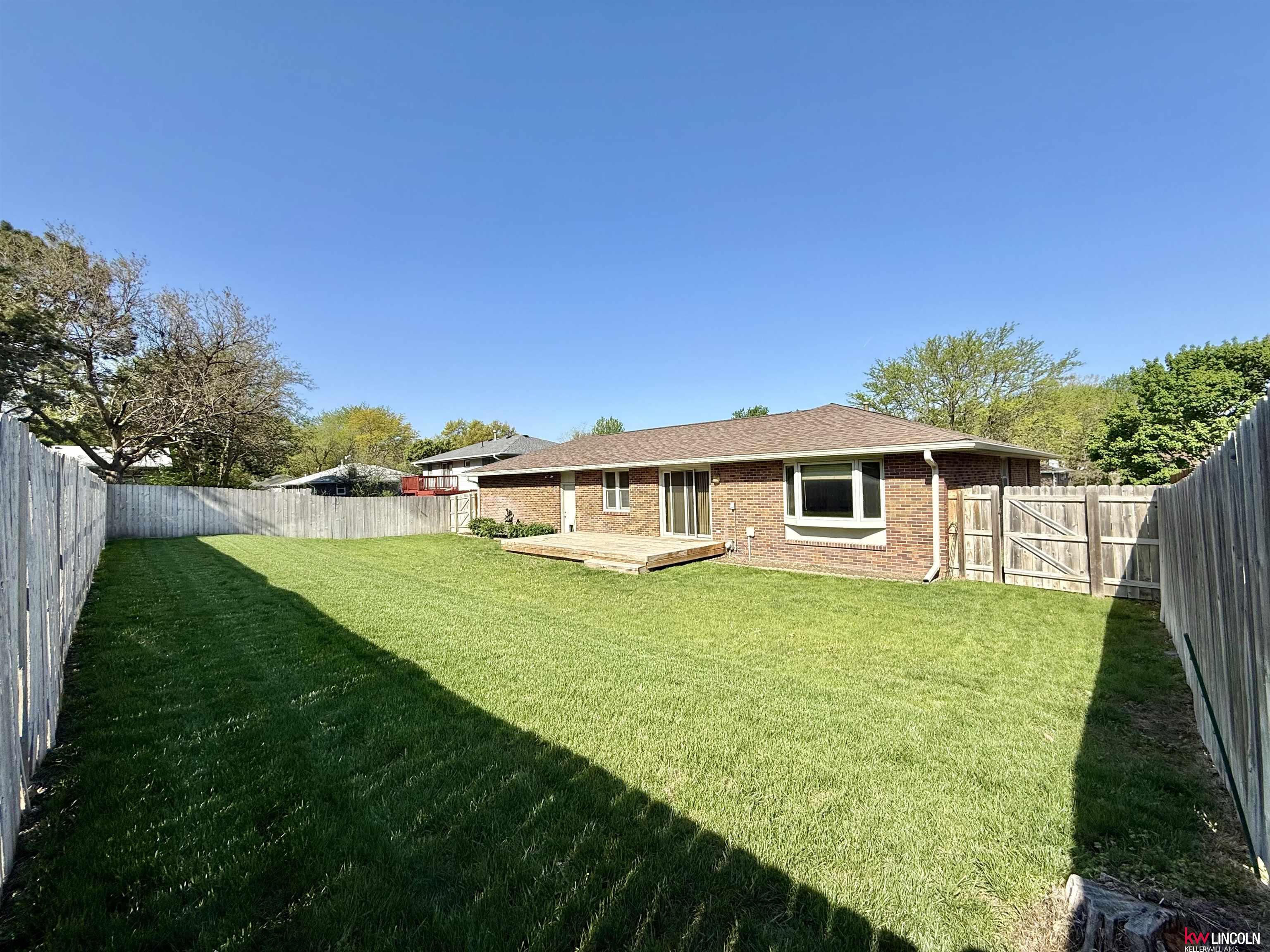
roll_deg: +0.7
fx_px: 514
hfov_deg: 102.1
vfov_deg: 85.7
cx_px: 635
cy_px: 476
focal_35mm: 14
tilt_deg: +0.3
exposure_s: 1/2165
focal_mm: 2.22
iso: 50
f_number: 2.2
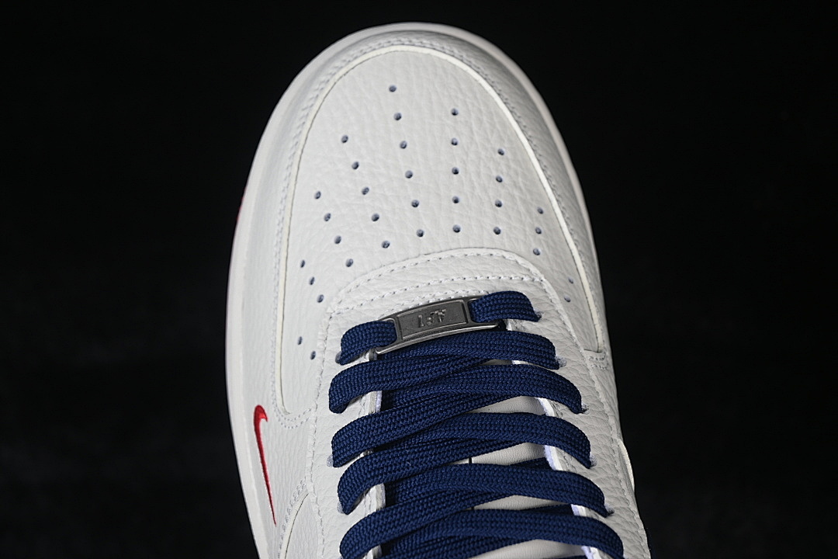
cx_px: 419
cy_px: 280
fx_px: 1746
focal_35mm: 75
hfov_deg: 27.0
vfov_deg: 18.2
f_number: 7.1
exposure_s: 1/80
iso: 160
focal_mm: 50
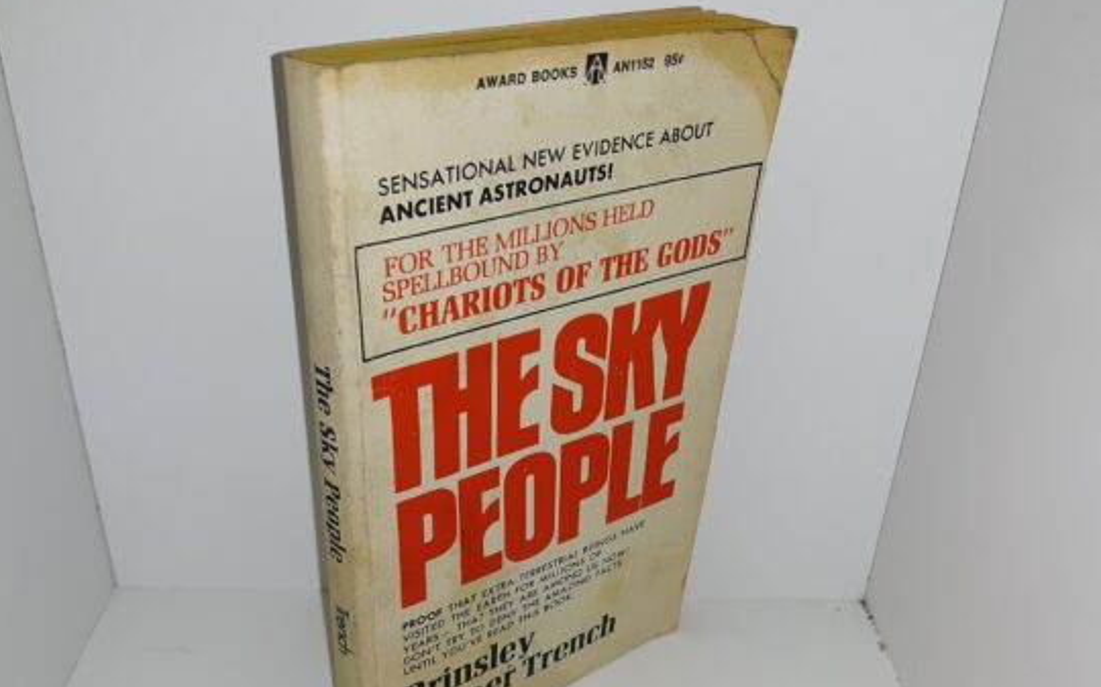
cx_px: 526
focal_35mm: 33
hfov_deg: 58.1
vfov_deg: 38.0
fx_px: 990
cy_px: 434
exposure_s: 1/257
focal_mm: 3.7
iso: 40
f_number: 1.7
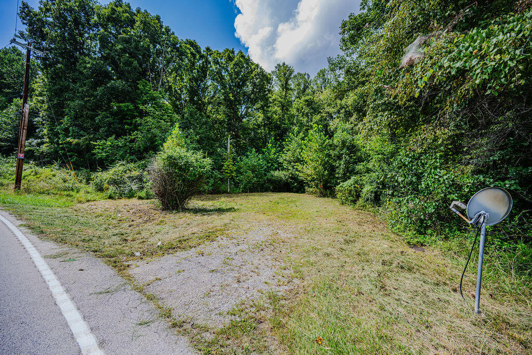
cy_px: 178
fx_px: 207
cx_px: 266
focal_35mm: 14
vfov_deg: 81.2
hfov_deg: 104.2
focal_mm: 14
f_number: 4
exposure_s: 1/3200
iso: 640
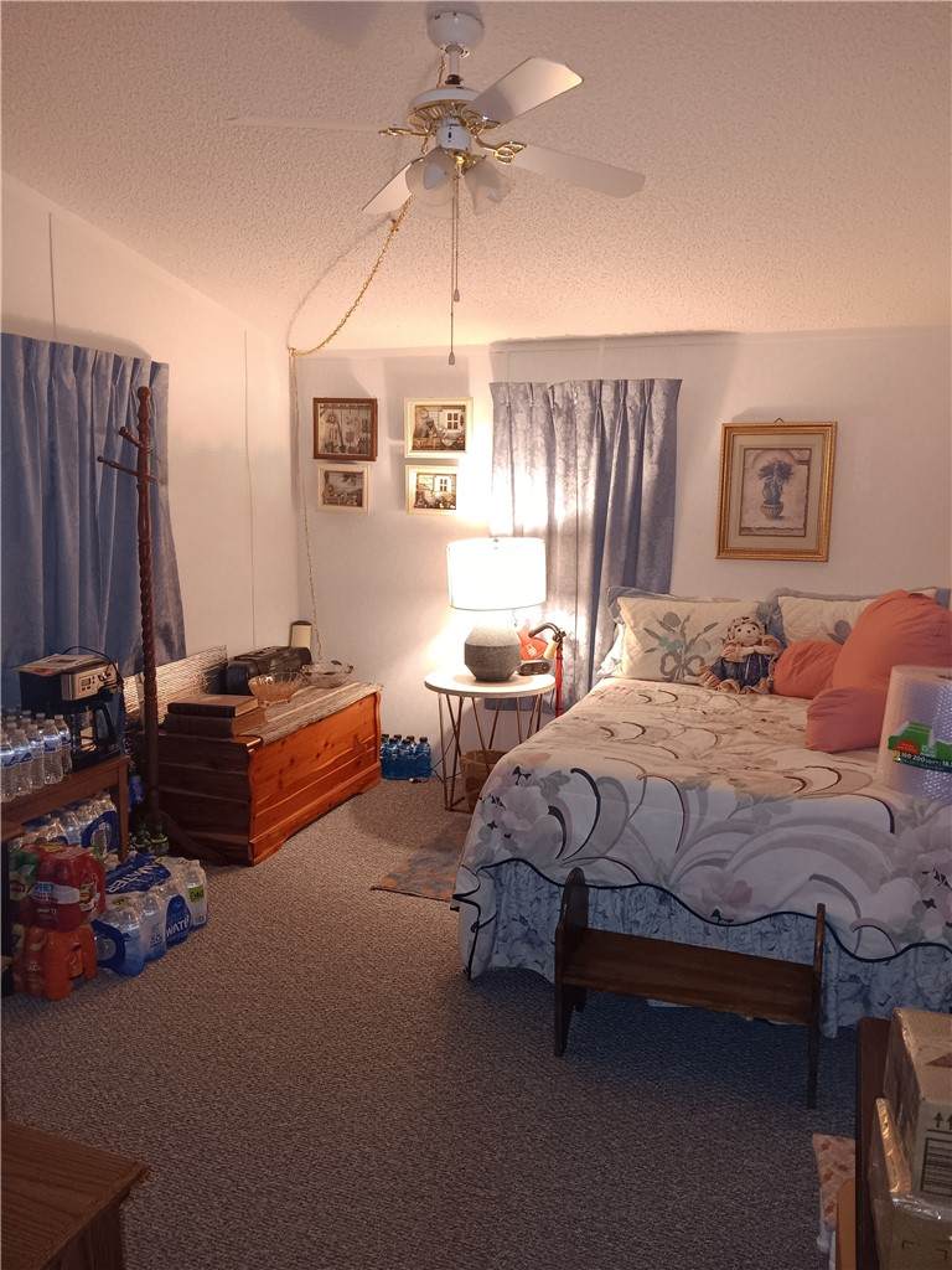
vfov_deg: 67.3
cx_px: 476
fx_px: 953
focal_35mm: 26
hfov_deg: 53.1
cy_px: 635
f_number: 1.8
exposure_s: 1/17.2
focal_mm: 3.98
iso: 250
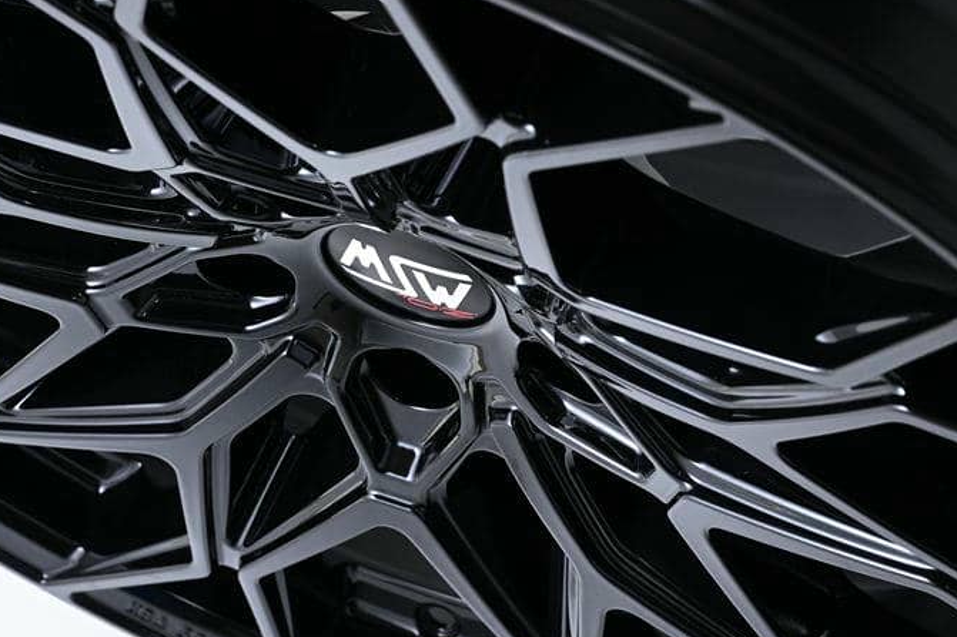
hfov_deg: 16.5
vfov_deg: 11.0
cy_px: 280
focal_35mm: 124
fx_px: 3295
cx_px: 391
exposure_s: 1/200
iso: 100
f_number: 9
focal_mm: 65
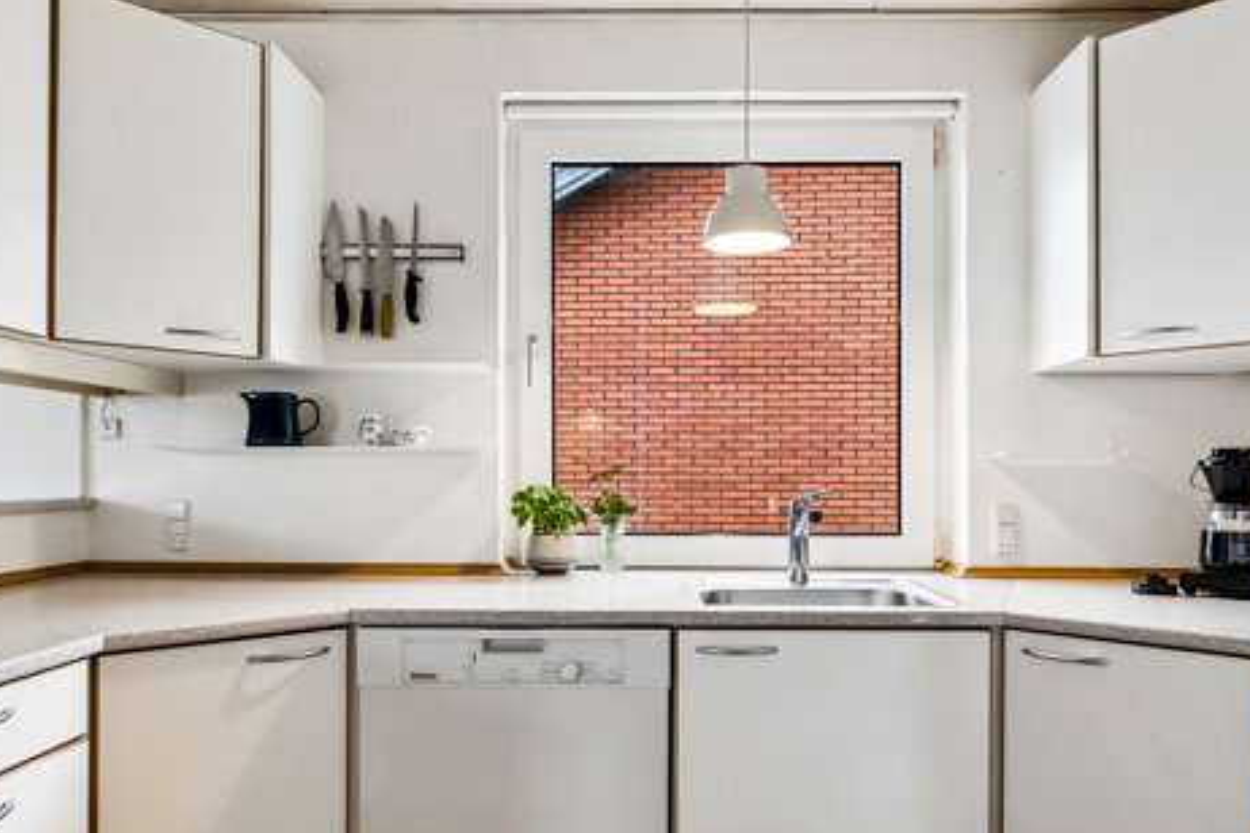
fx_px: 903
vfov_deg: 49.2
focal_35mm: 26
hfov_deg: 69.3
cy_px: 502
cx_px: 674
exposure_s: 1/13
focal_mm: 10
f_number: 8
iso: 200
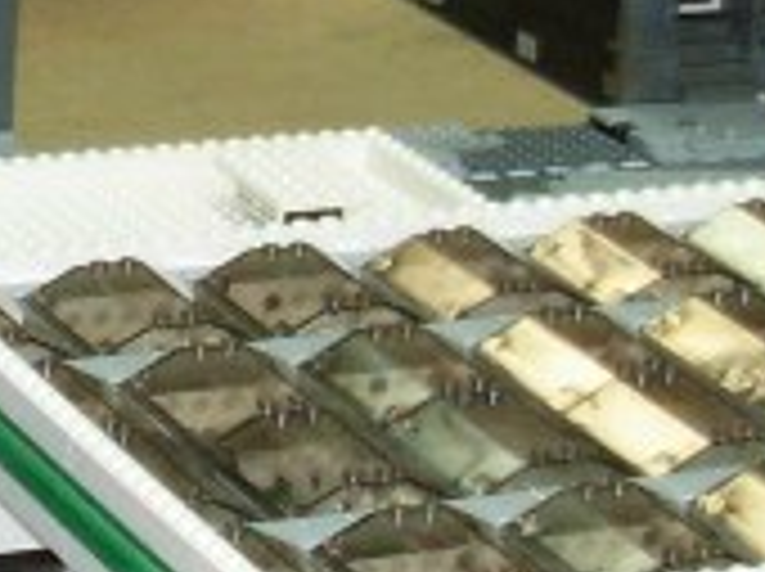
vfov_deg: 6.4
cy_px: -27
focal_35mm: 229
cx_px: -328
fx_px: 5054
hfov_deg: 8.5
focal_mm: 6.3
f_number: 2.9
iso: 200
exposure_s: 1/26.1
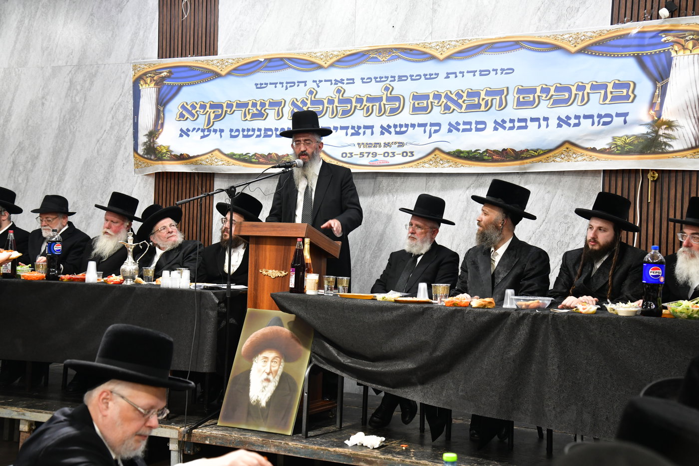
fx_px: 1009
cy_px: 233
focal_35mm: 52
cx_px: 350
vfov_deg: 26.0
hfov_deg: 38.2
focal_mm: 52
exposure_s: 1/100
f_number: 5.6
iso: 1600
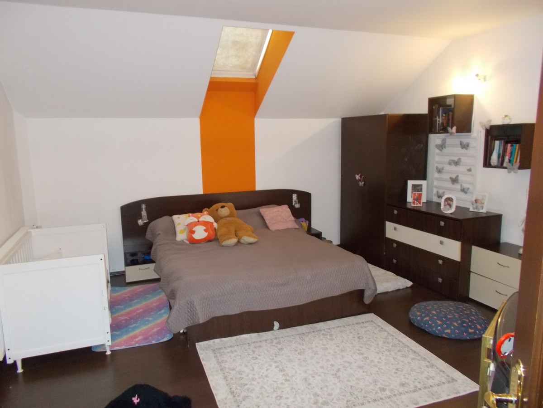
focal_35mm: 26
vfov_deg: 53.1
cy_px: 204
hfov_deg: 67.3
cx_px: 272
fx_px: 408
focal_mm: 4.6
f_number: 3.2
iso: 360
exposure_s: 1/25
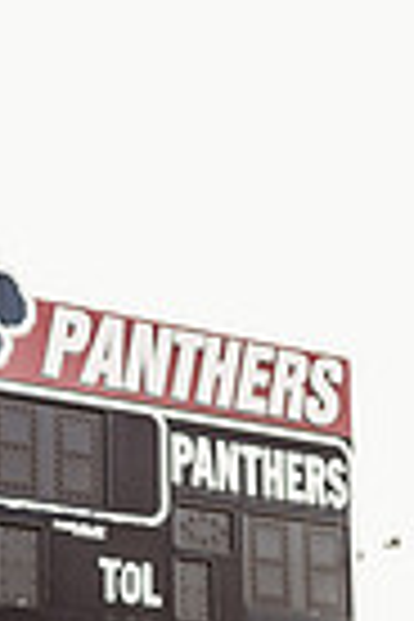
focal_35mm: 78
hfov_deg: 16.7
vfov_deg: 23.5
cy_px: 770
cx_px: -86
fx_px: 1345
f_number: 2.8
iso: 200
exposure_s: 1/500
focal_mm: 24
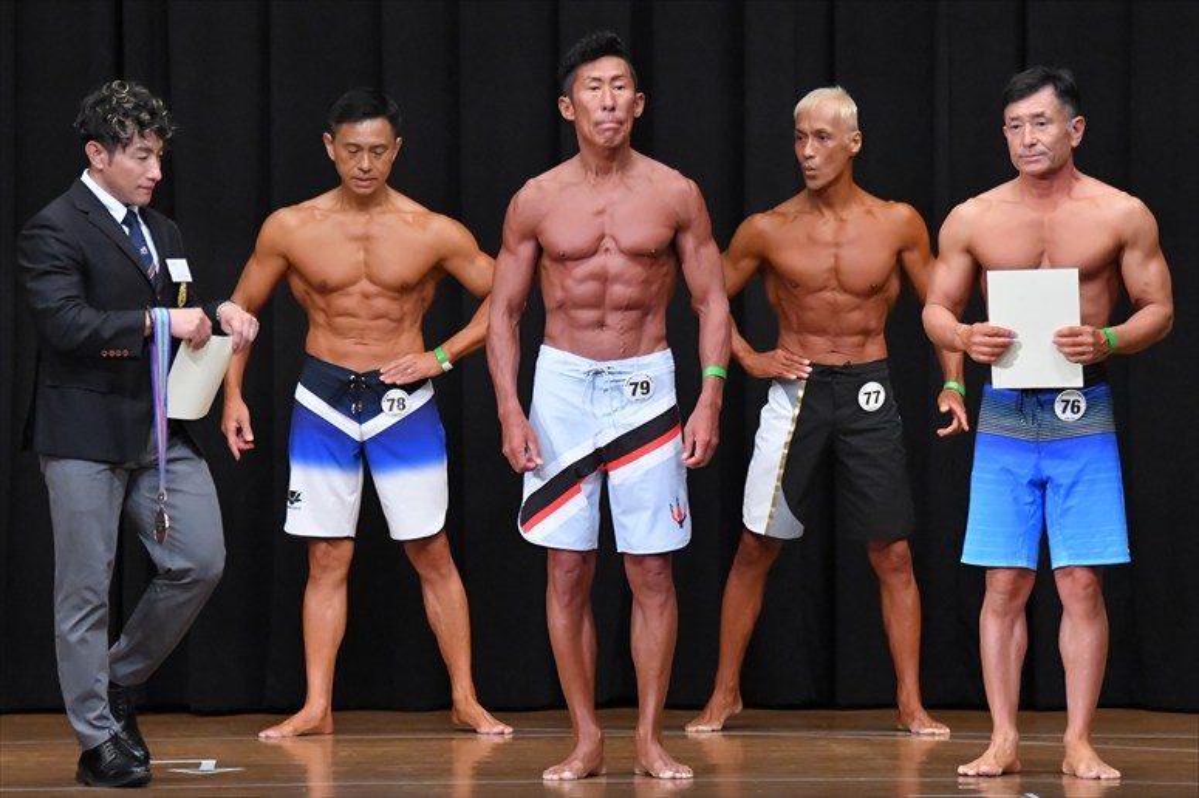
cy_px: 399
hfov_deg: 8.1
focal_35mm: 255
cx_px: 600
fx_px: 8489
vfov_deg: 5.4
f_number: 5.6
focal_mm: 170
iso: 8000
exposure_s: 1/400
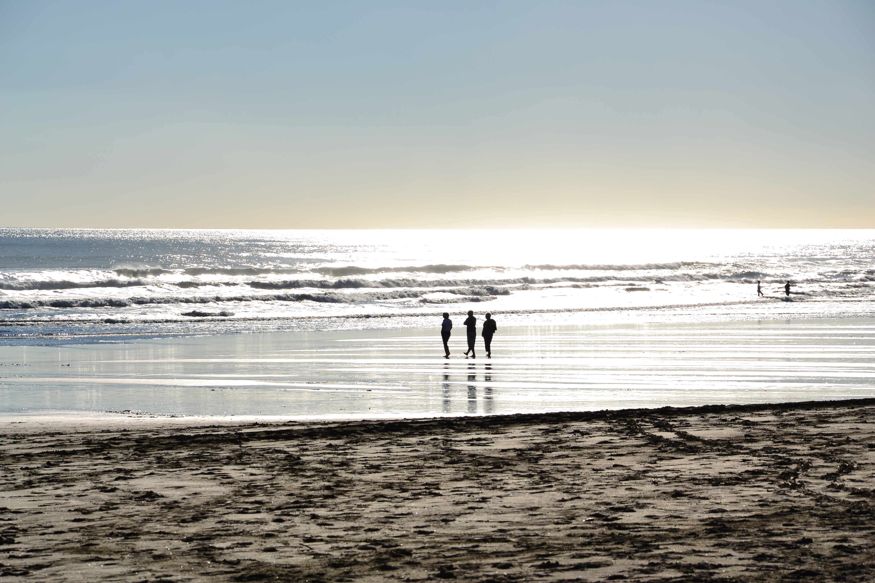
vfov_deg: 8.7
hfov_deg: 13.0
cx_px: 438
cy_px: 292
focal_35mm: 158
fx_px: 3828
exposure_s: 1/640
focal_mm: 105
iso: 100
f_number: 13
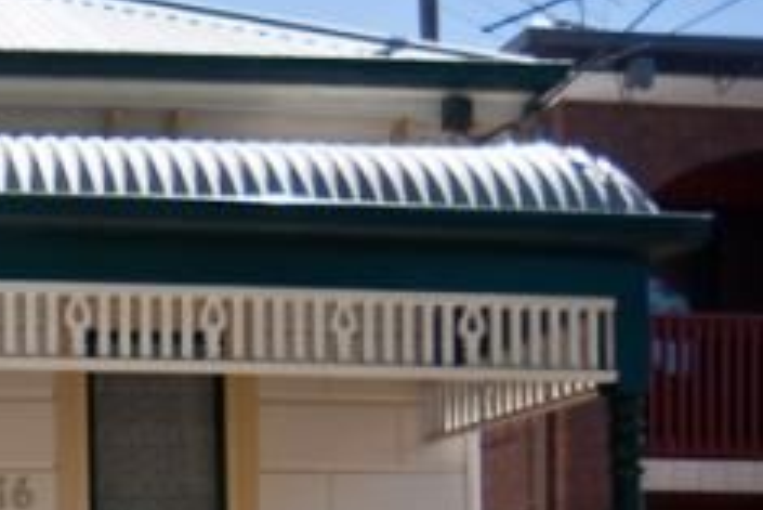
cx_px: -208
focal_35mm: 68
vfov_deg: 18.6
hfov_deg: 25.7
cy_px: 663
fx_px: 1442
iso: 200
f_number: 3.5
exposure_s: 1/1000
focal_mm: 20
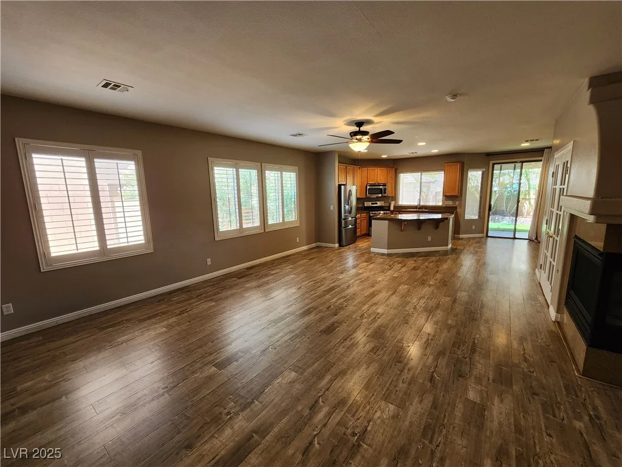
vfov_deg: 89.9
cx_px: 311
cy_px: 234
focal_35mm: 13
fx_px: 234
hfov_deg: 106.2
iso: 200
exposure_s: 1/60
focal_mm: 2.2
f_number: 2.2
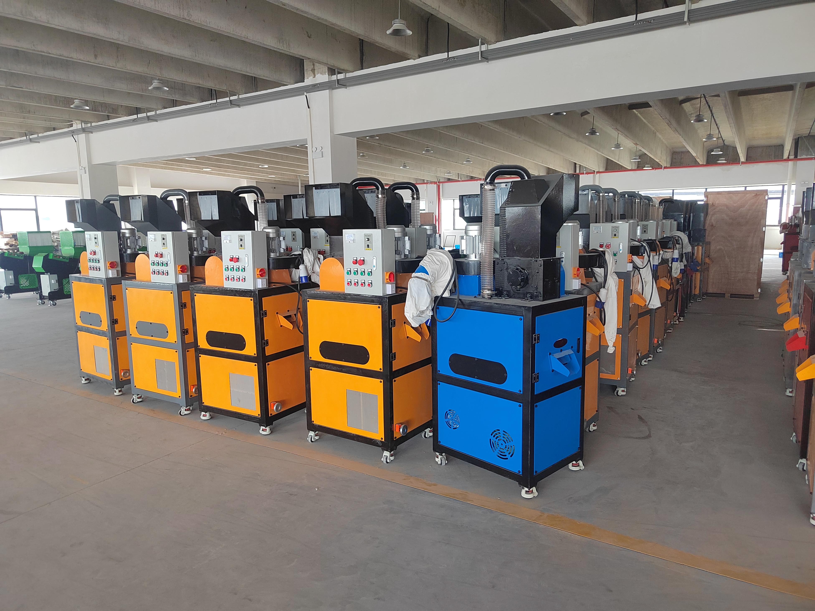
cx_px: 408
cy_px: 306
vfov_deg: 58.9
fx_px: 542
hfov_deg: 73.9
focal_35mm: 23
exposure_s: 1/120
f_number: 1.9
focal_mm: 5.52
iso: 1303
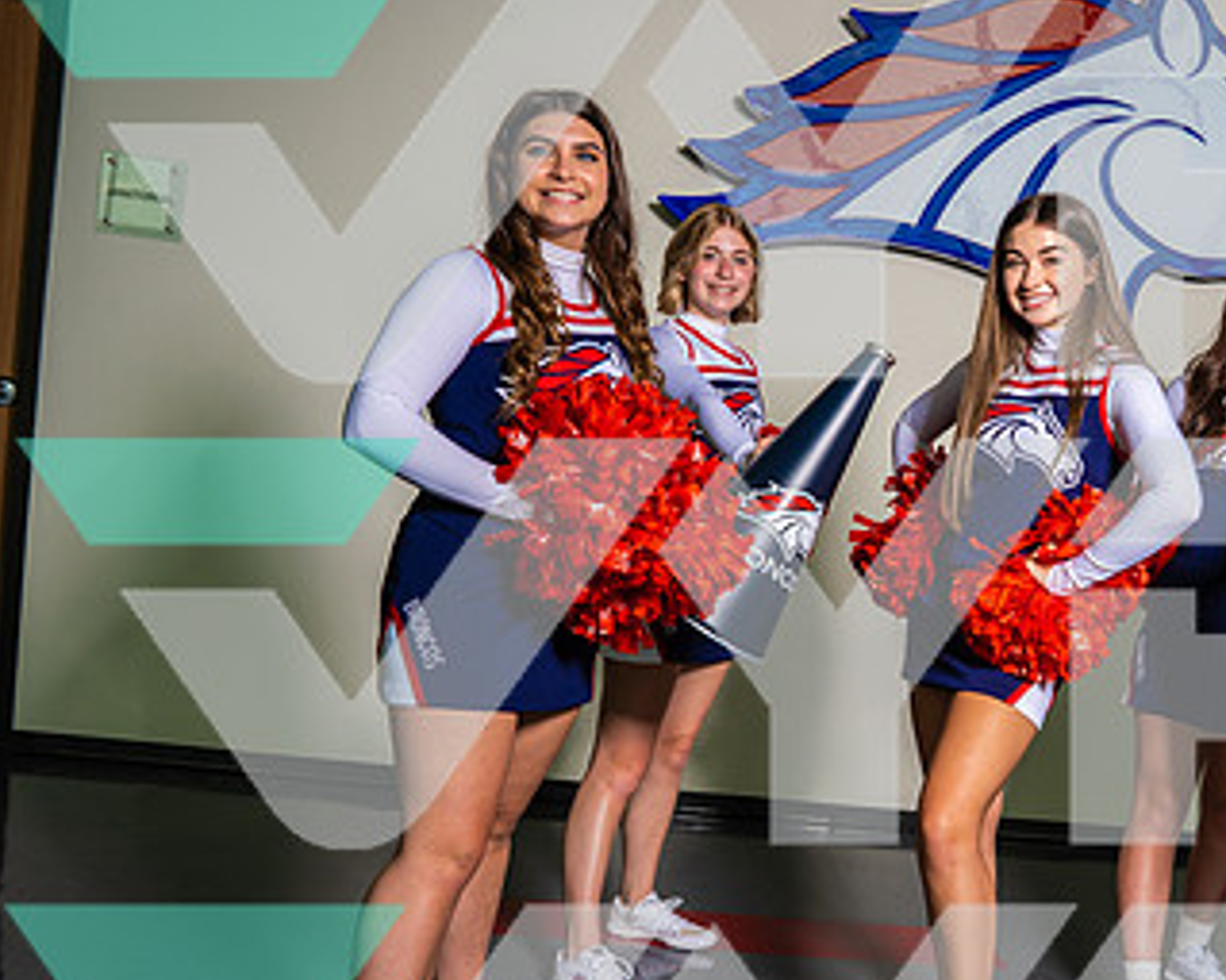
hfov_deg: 42.6
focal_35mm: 41
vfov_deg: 36.1
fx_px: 1487
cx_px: 995
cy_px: 644
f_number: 8
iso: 100
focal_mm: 24
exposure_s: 1/200
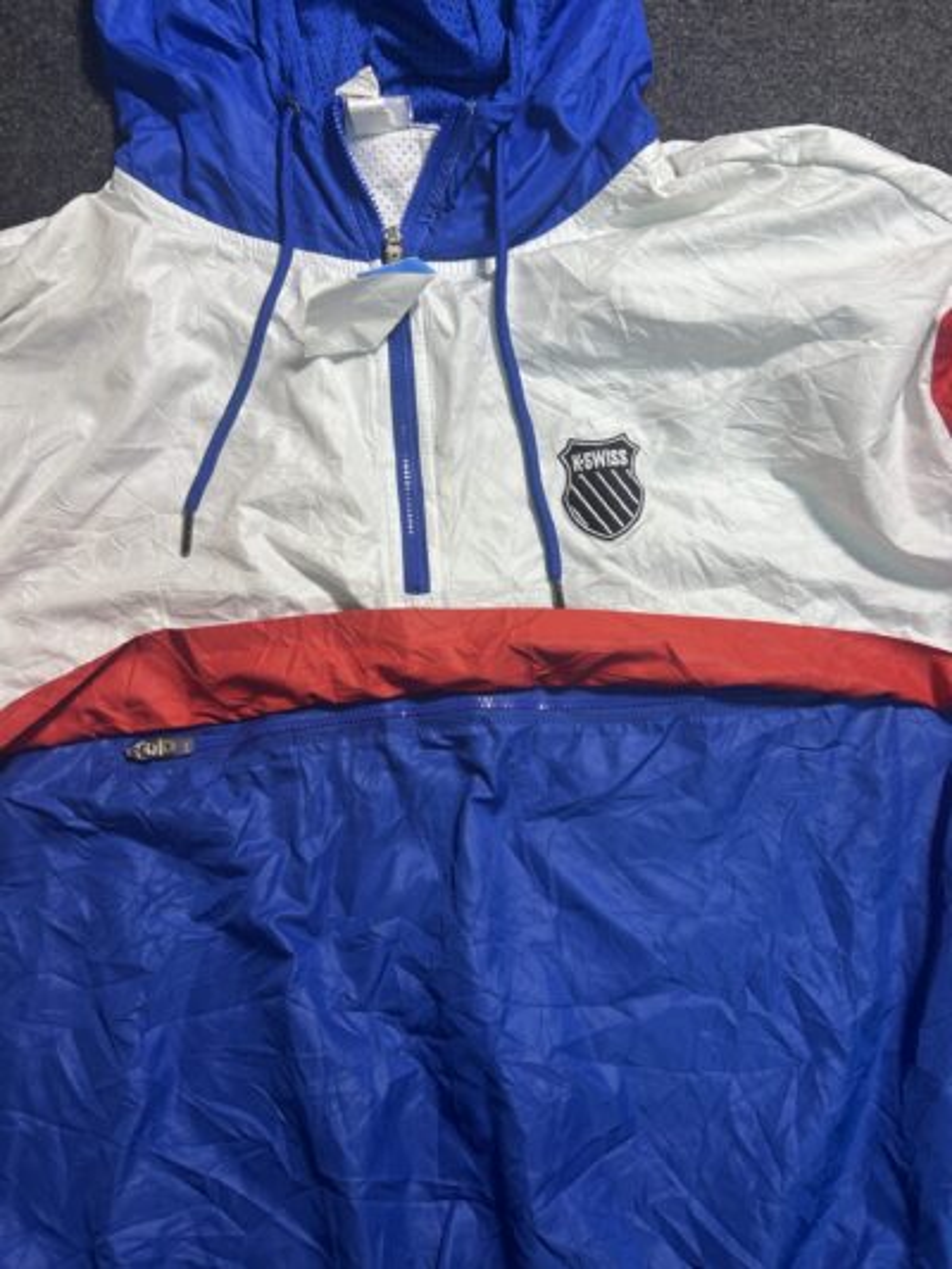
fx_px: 953
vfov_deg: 67.3
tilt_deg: -63.0
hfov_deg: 53.1
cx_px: 476
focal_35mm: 26
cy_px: 634
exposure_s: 1/50
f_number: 1.5
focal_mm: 5.7
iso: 64
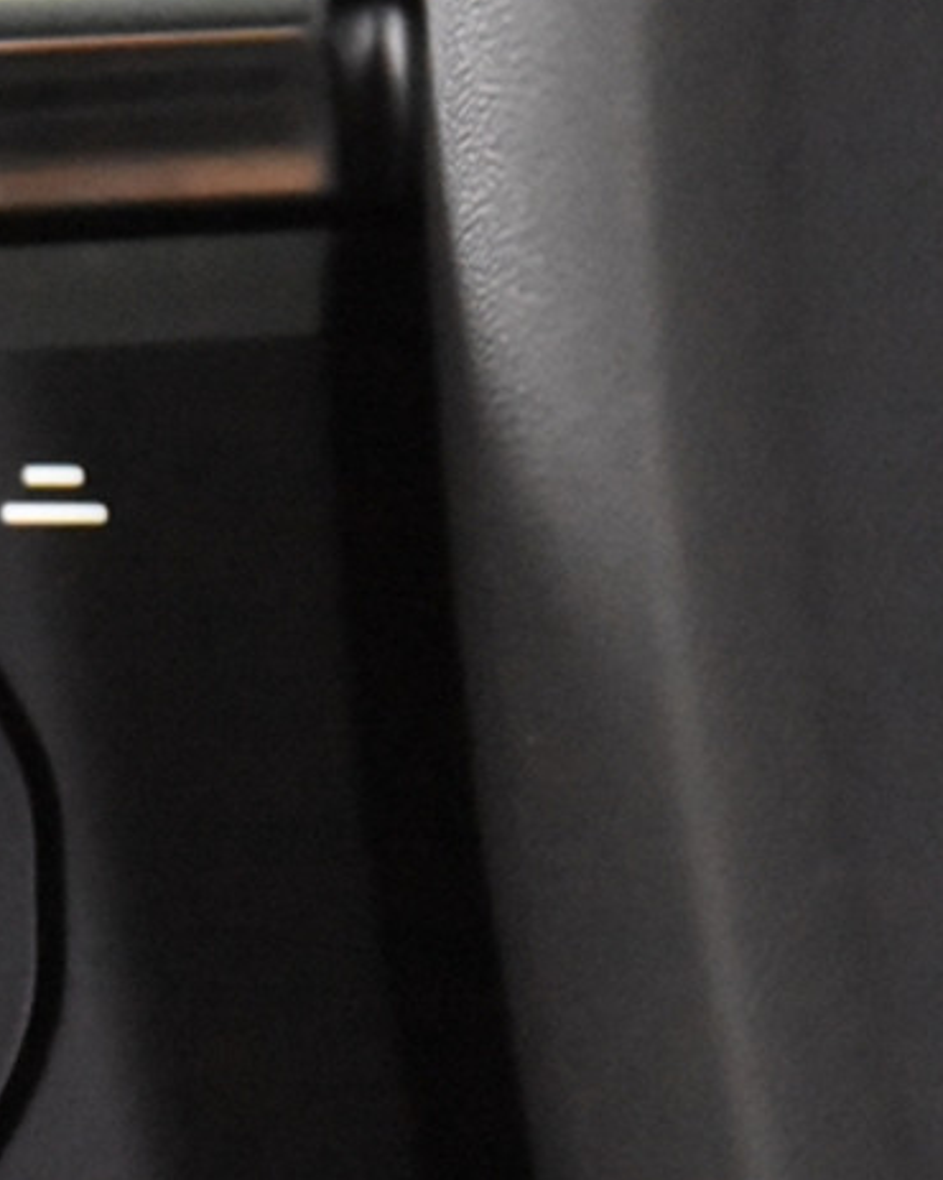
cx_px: -469
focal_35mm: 298
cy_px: 702
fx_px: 10403
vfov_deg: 6.5
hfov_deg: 5.1
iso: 12800
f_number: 4
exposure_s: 1/125
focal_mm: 70
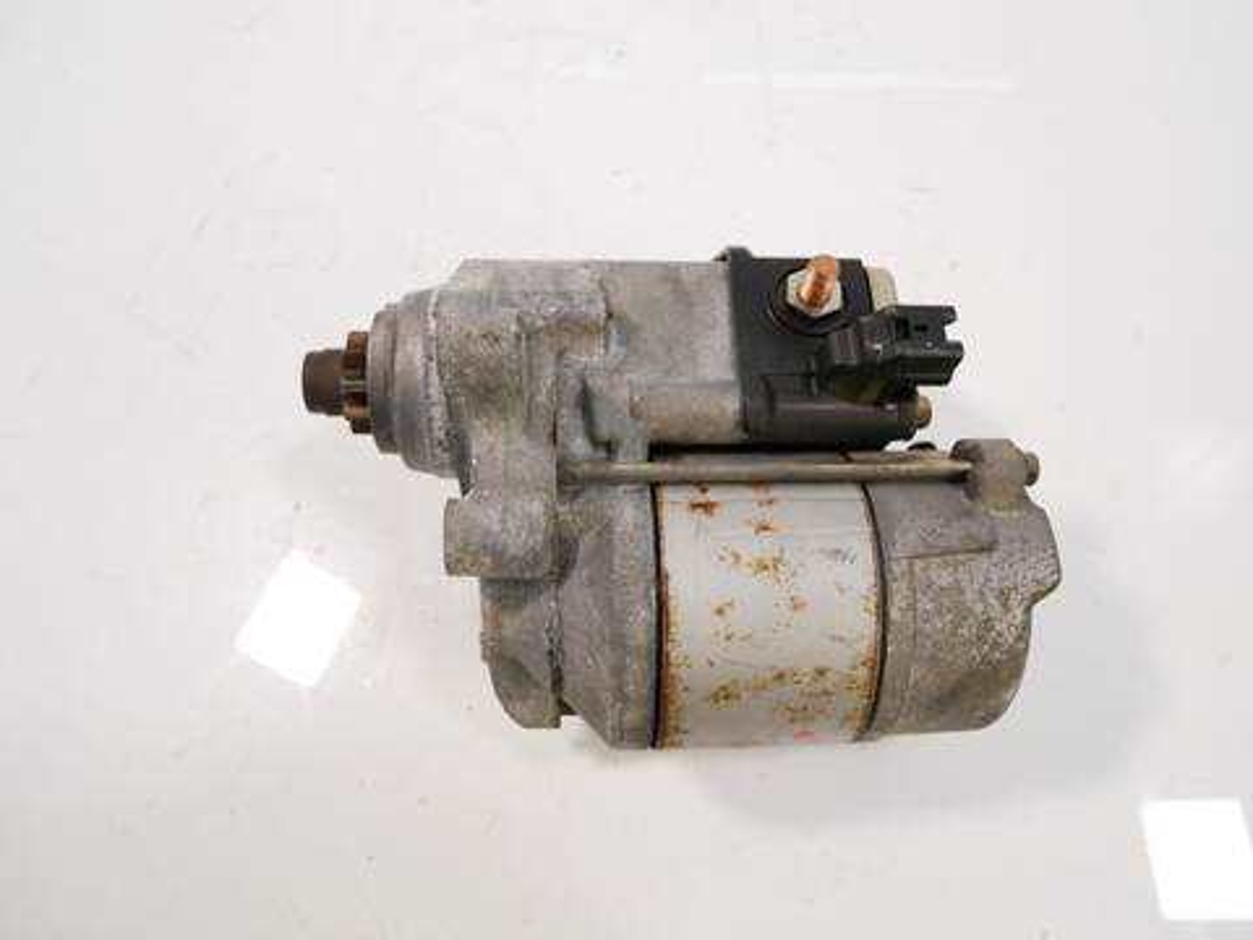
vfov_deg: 53.1
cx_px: 626
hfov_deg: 67.3
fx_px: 941
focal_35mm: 26
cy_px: 470
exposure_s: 1/125
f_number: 3.5
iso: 1000
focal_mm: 13
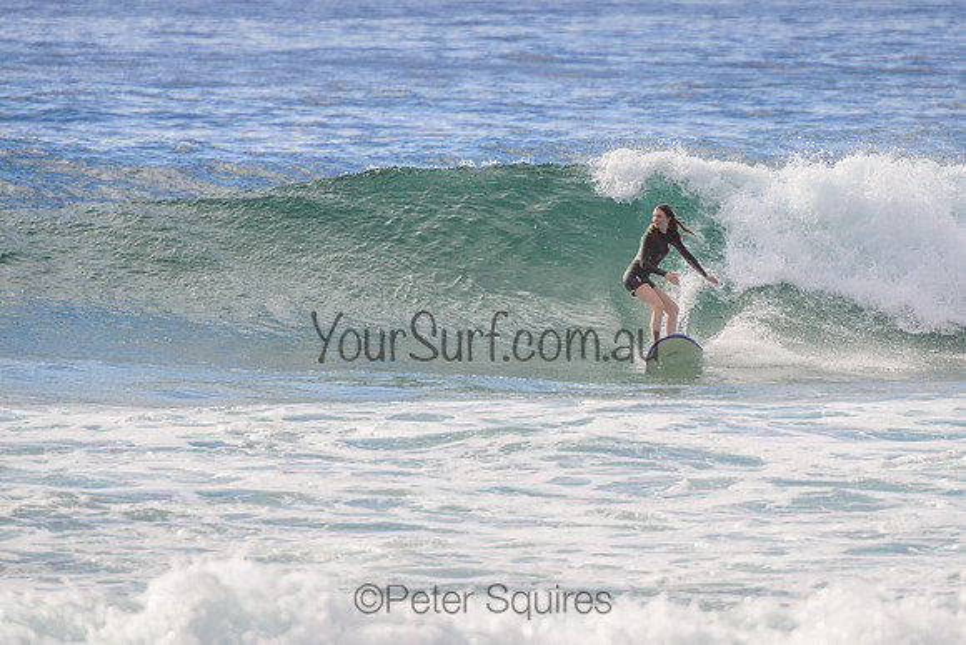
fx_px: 14766
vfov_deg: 2.5
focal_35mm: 550
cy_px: 271
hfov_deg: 3.7
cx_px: 639
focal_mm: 400
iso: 200
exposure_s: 1/2000
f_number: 5.6
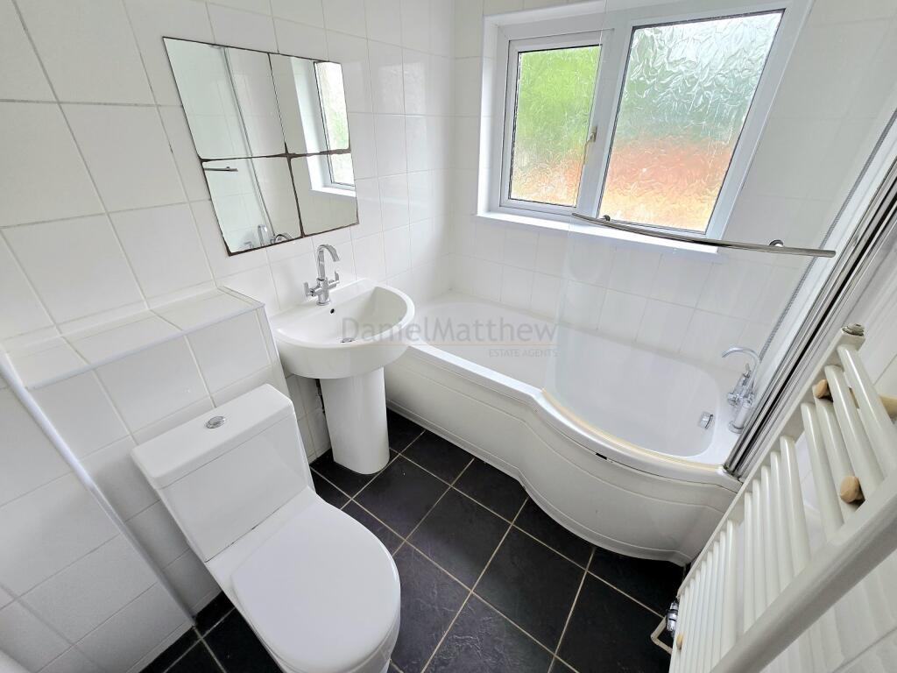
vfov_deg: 89.9
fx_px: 337
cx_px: 448
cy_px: 336
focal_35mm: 13
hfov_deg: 106.2
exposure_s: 1/60.2
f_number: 2.2
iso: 50
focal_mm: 2.2
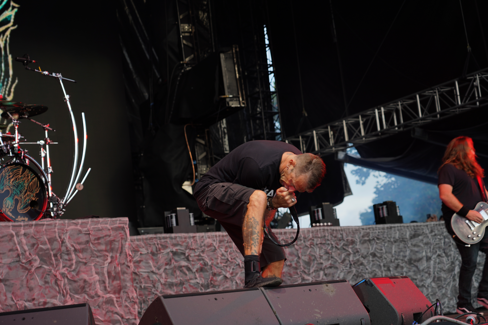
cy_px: 162
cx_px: 244
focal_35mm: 67
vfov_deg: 20.3
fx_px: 908
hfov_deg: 30.1
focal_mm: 67
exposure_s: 1/80
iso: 125
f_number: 4
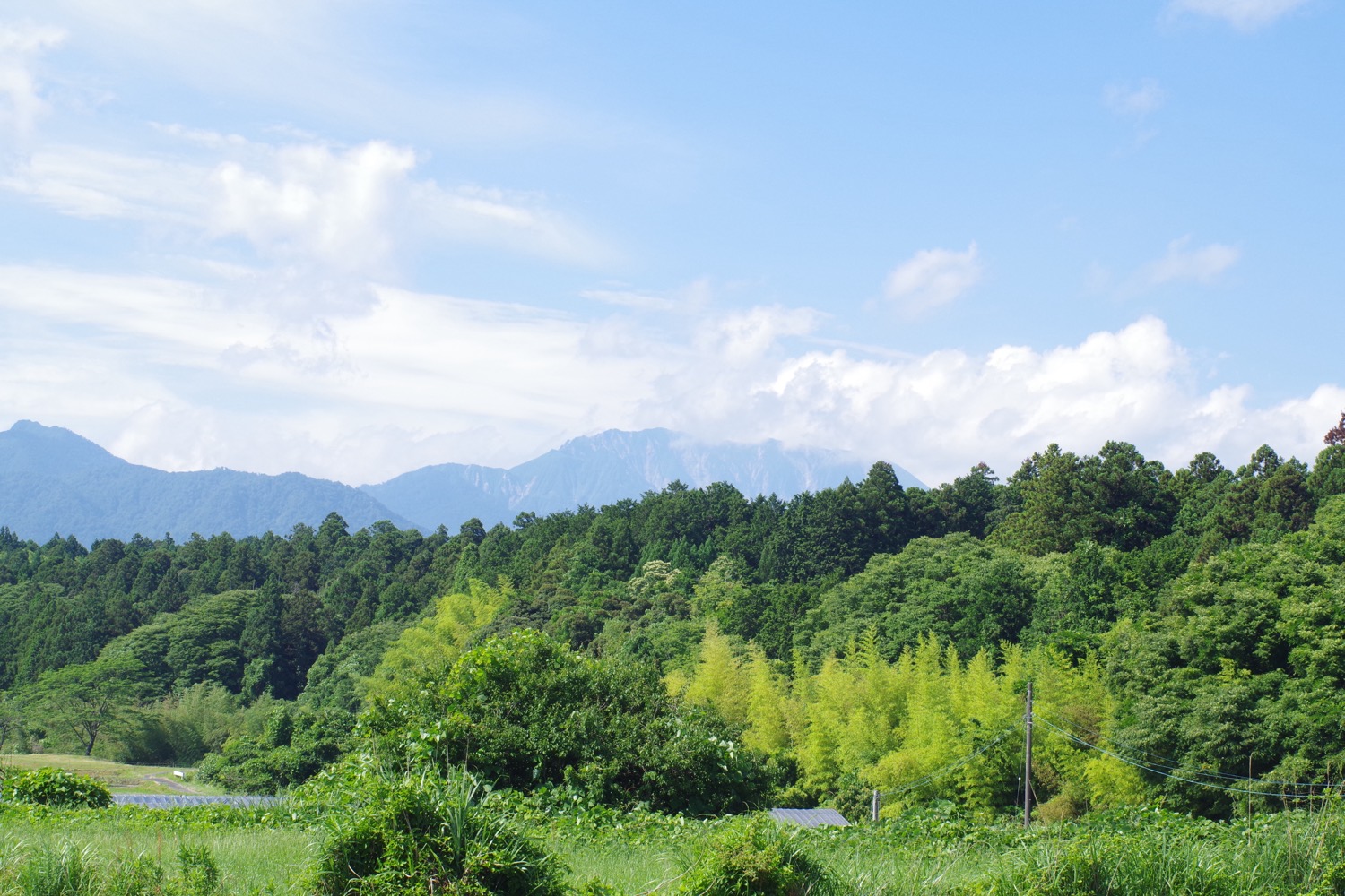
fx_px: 2802
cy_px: 448
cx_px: 672
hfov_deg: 27.0
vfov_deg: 18.2
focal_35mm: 75
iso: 200
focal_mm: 50
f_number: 11
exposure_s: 1/160
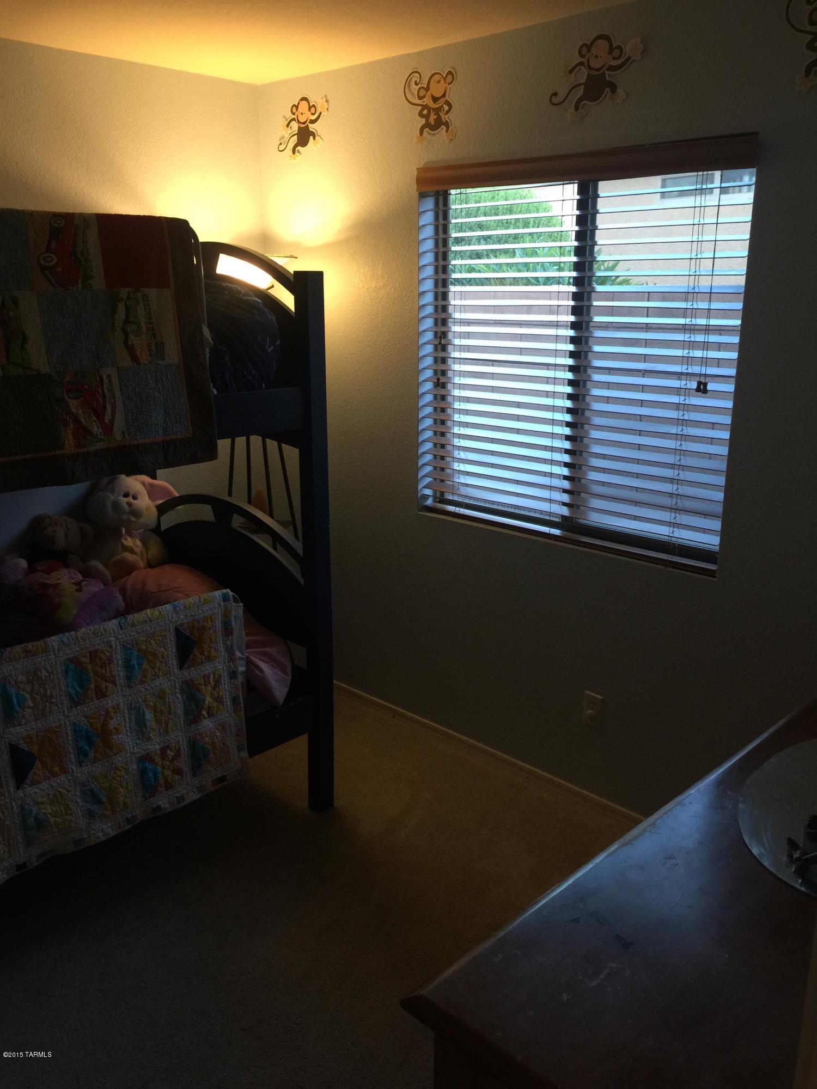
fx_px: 913
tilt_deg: -16.0
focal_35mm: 29
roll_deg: +0.2
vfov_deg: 61.7
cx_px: 408
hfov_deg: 48.2
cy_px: 544
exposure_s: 1/15
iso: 64
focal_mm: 4.15
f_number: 2.2
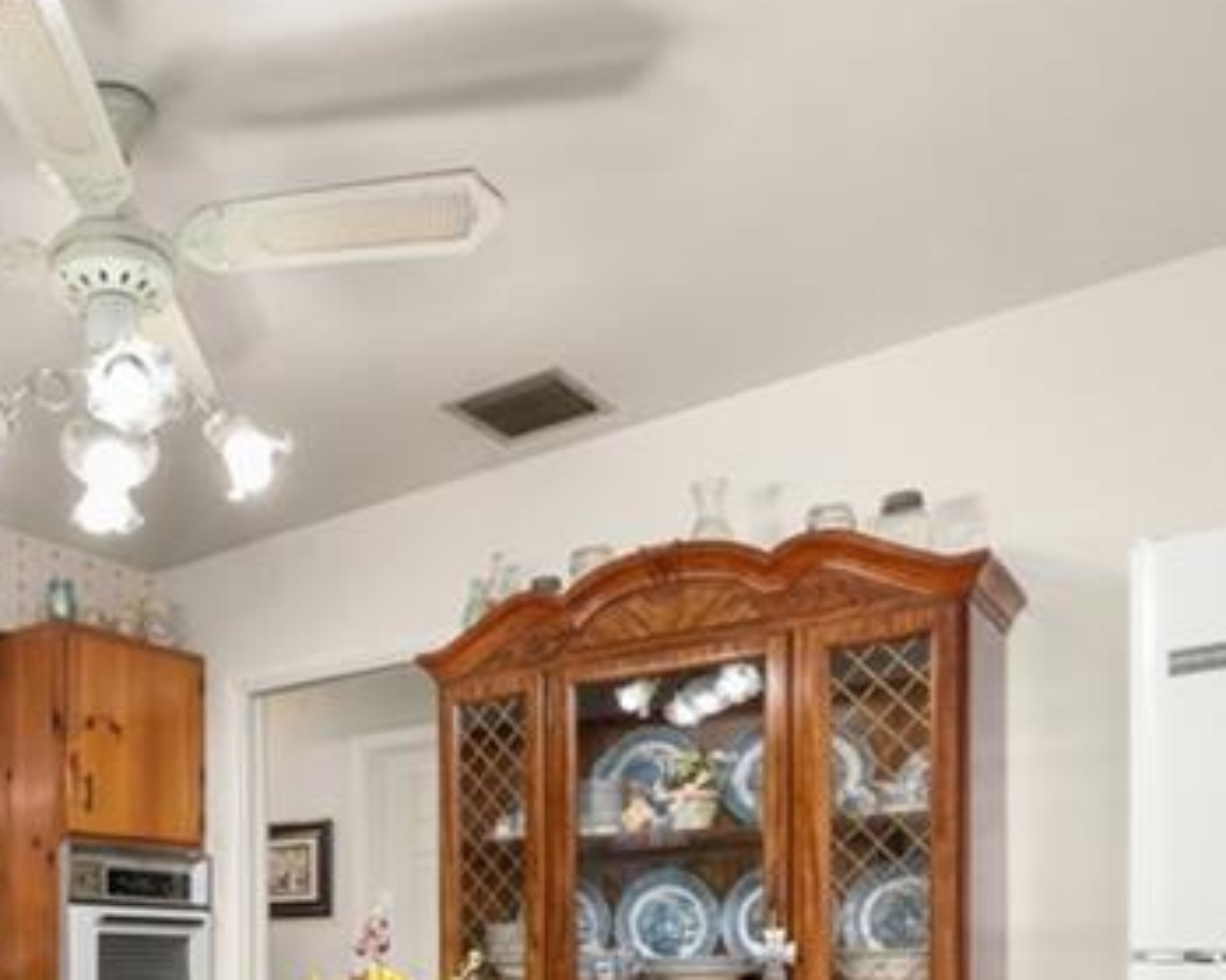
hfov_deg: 51.6
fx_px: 1197
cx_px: 285
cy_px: 976
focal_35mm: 33
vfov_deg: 39.4
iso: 400
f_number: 11
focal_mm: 12
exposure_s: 1/3
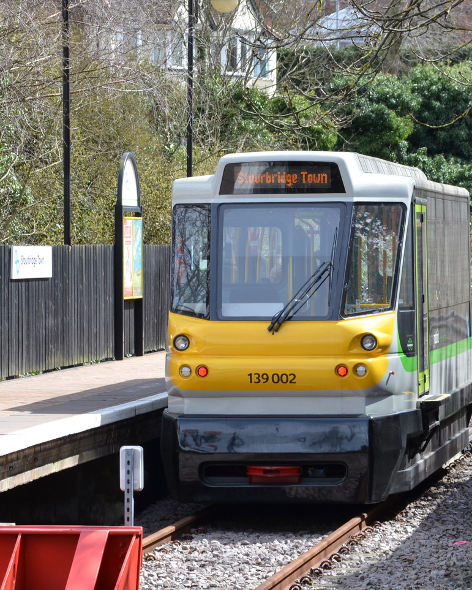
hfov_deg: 7.9
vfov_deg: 9.8
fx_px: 3421
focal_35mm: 196
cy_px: 358
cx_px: 274
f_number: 8
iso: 200
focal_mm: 70
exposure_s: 1/250
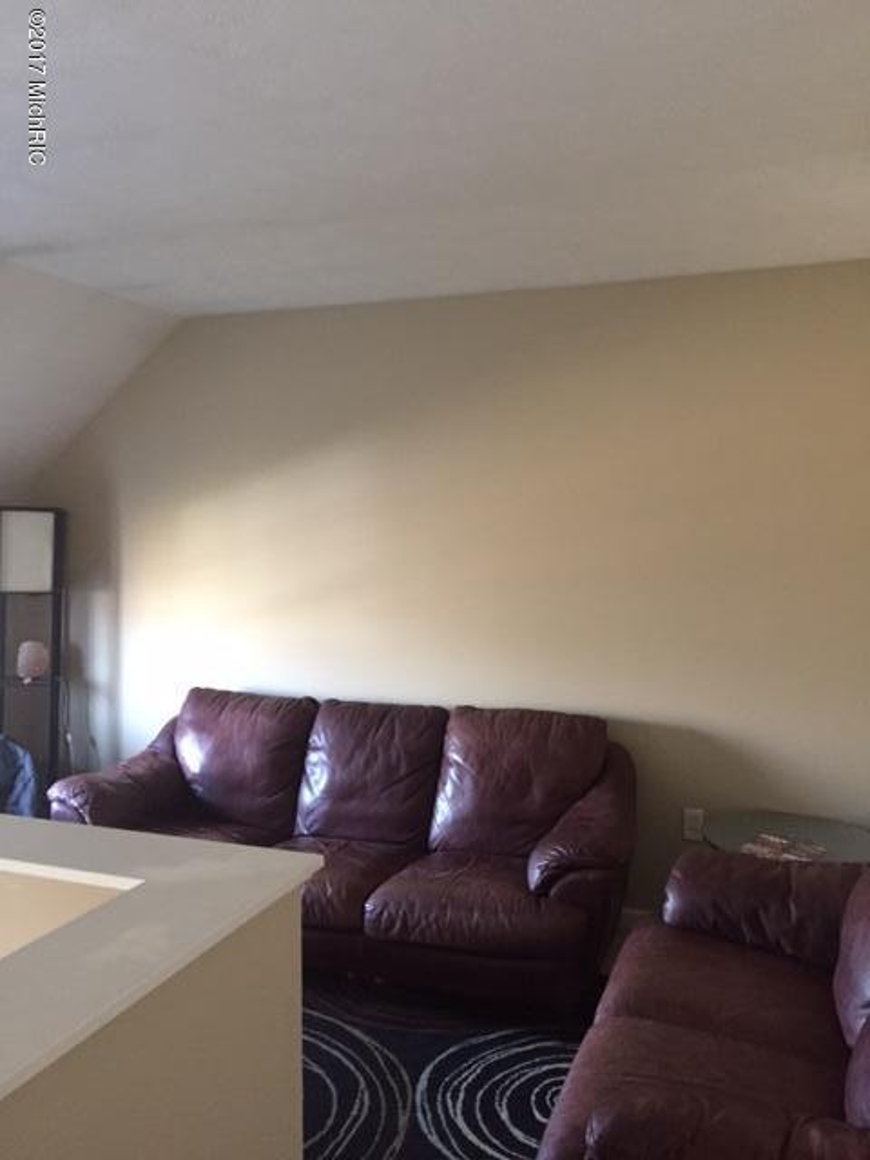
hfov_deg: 48.2
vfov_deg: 61.7
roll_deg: -1.0
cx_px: 435
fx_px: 972
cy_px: 580
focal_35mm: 29
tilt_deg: -3.0
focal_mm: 4.15
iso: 250
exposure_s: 1/17
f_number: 2.2
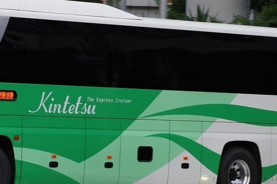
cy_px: 62
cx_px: 64
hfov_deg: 10.7
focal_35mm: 191
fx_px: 1470
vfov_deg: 7.2
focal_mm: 50
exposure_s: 1/100
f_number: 6.3
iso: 800
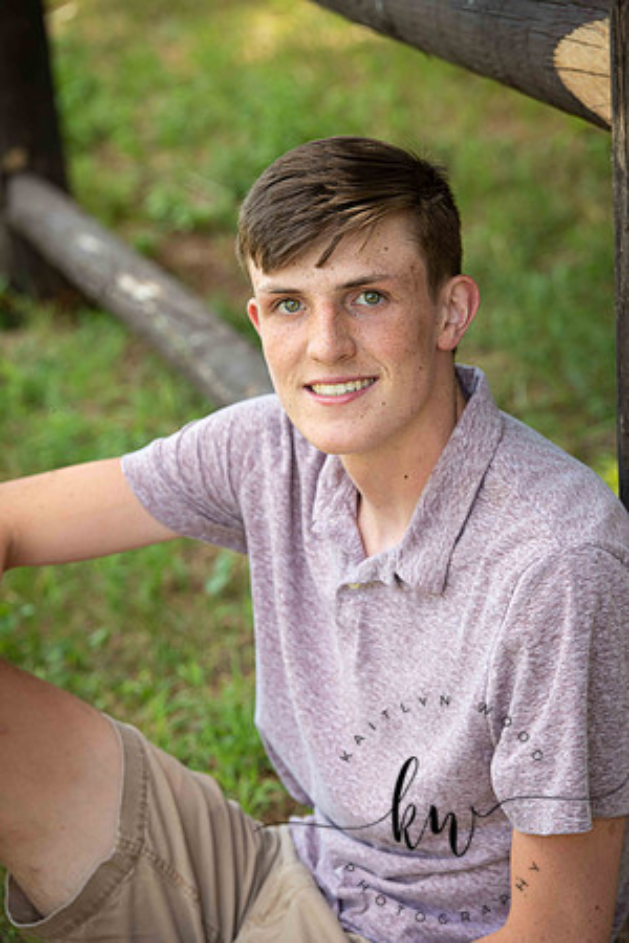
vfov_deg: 15.8
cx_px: 314
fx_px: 3407
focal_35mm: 130
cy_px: 472
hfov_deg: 10.5
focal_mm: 130
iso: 400
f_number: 5.6
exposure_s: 1/200
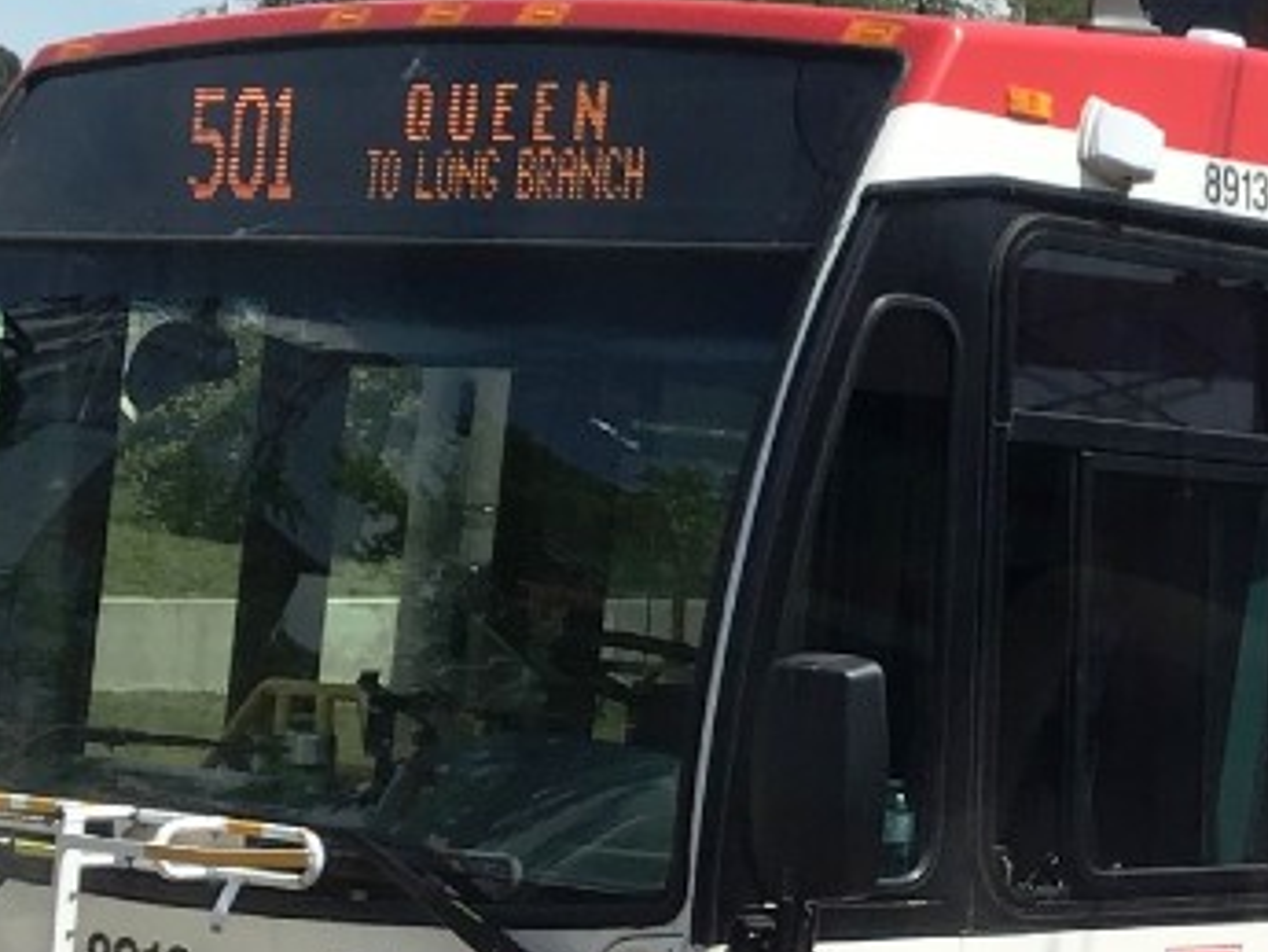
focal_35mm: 92
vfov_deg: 16.0
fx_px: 3371
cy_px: 647
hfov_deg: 20.7
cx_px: 1224
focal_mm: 3.3
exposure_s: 1/604
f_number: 2.4
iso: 25
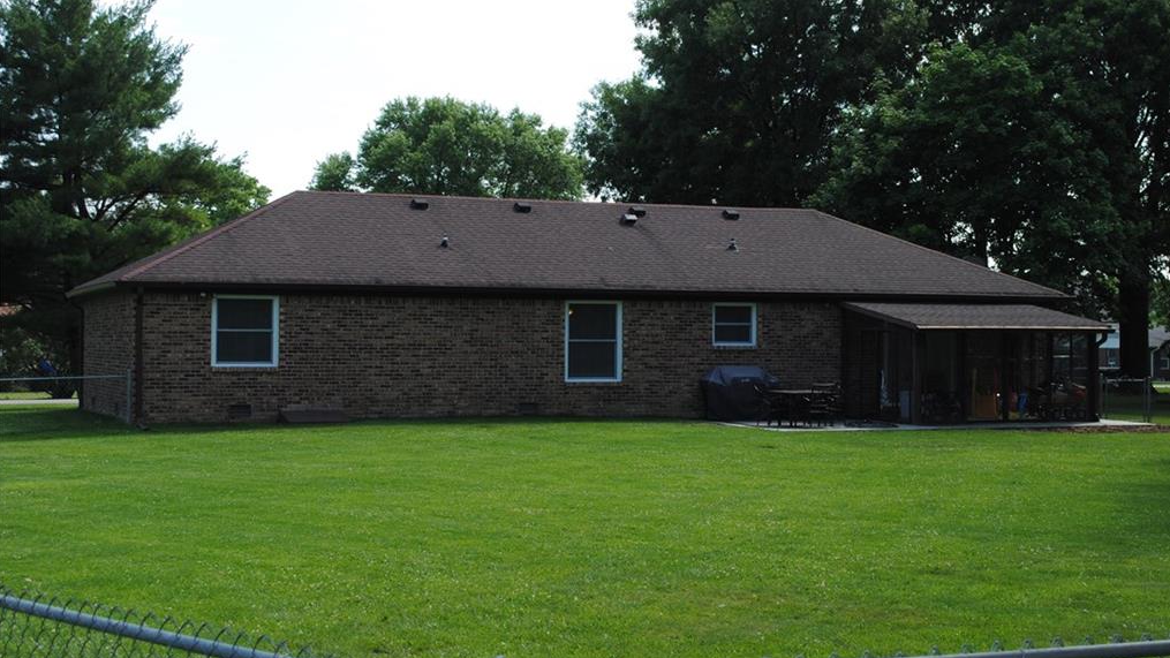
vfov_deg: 21.6
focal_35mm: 56
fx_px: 1723
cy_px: 301
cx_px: 588
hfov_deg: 37.5
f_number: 7.1
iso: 100
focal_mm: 35
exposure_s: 1/200
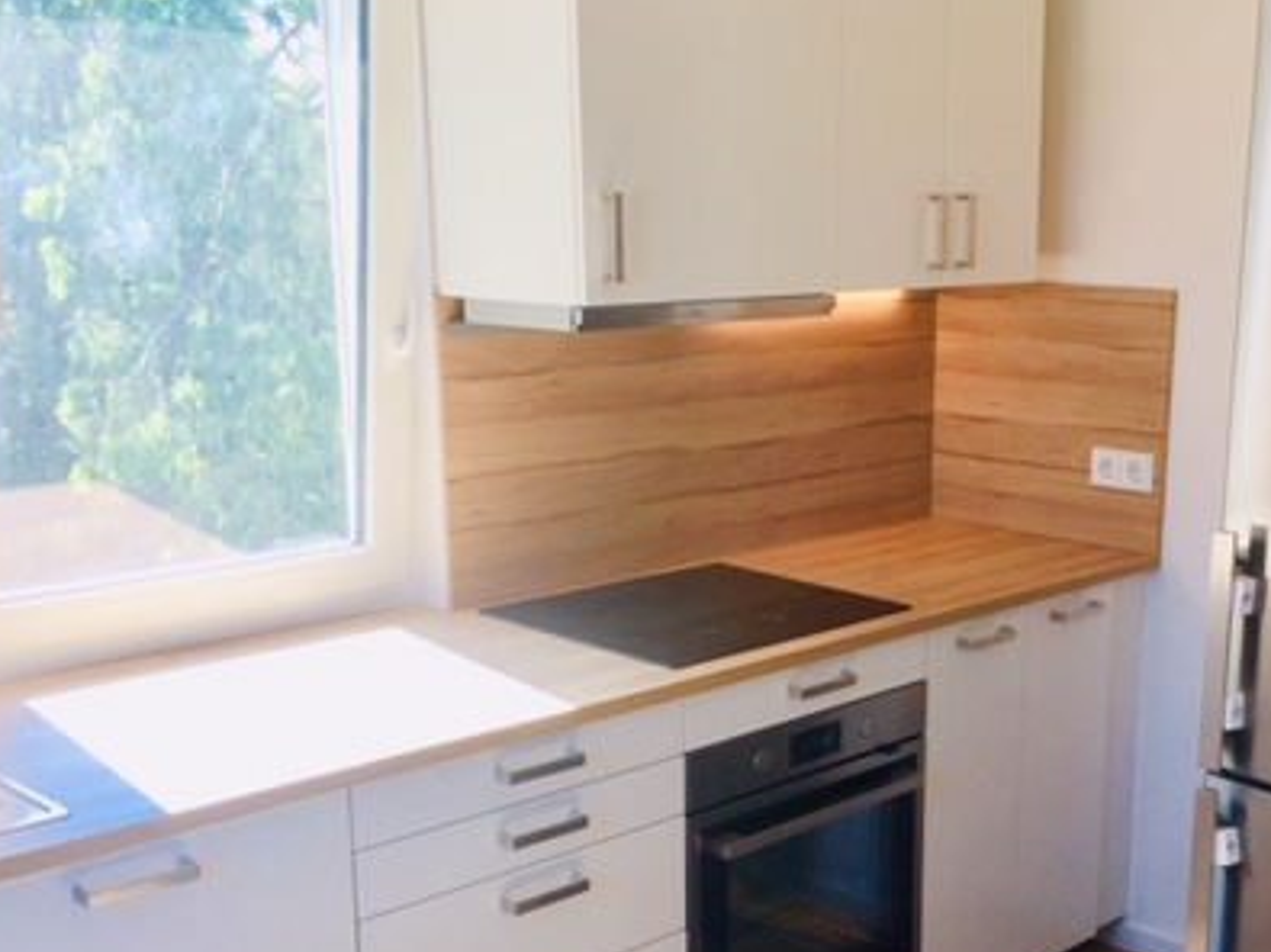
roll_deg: -0.4
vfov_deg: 30.6
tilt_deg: -13.7
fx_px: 1725
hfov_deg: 40.0
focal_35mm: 47
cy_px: 634
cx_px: 840
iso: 32
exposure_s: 1/155
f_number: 2.2
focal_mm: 4.15
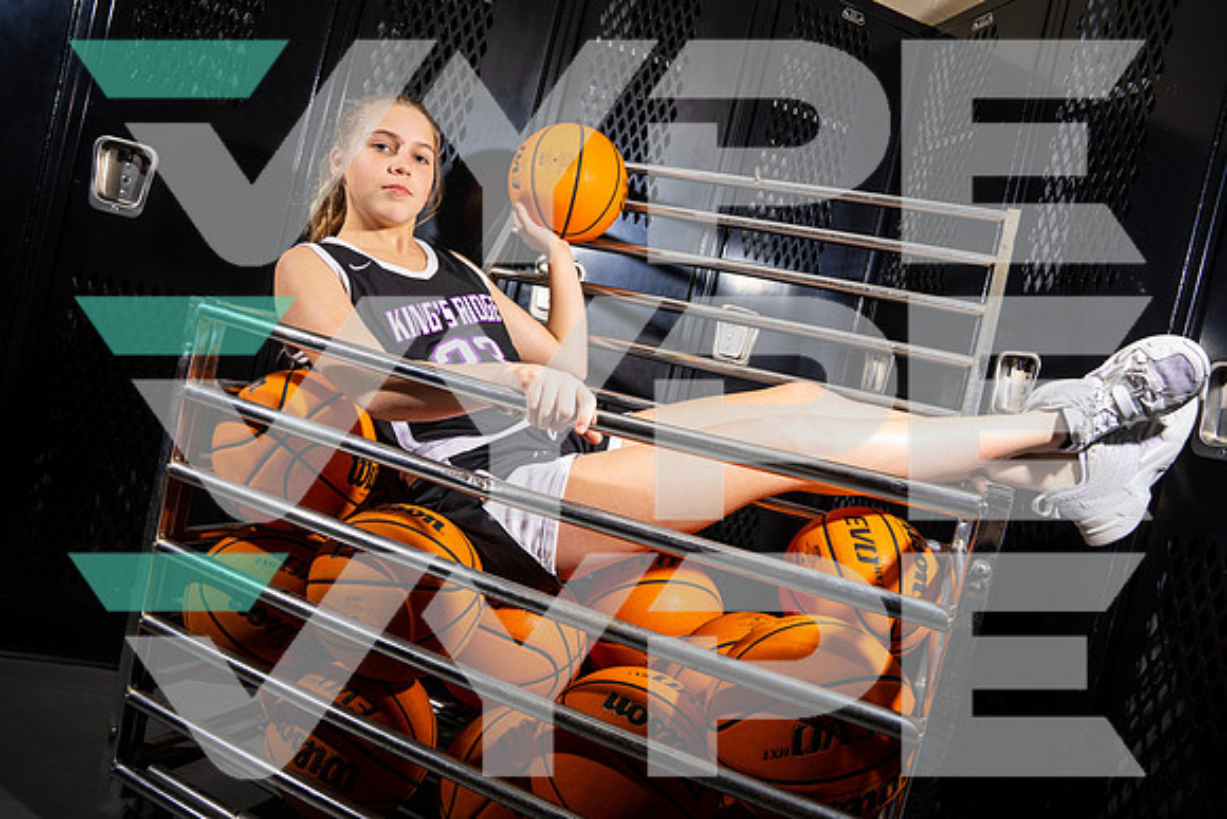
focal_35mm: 24
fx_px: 818
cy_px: 410
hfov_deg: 73.7
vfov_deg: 53.2
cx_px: 614
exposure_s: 1/125
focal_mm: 24
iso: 100
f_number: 8
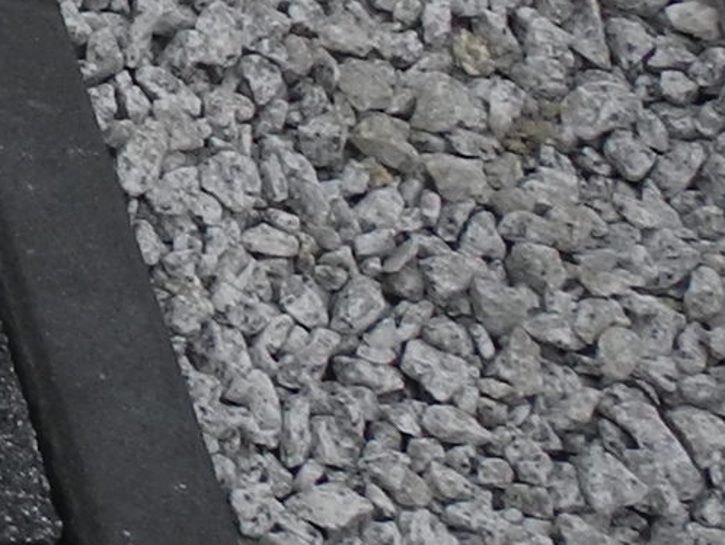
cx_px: -1855
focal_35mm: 205
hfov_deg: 7.6
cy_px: -615
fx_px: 4296
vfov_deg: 7.0
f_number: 2.8
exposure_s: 1/800
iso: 100
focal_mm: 6
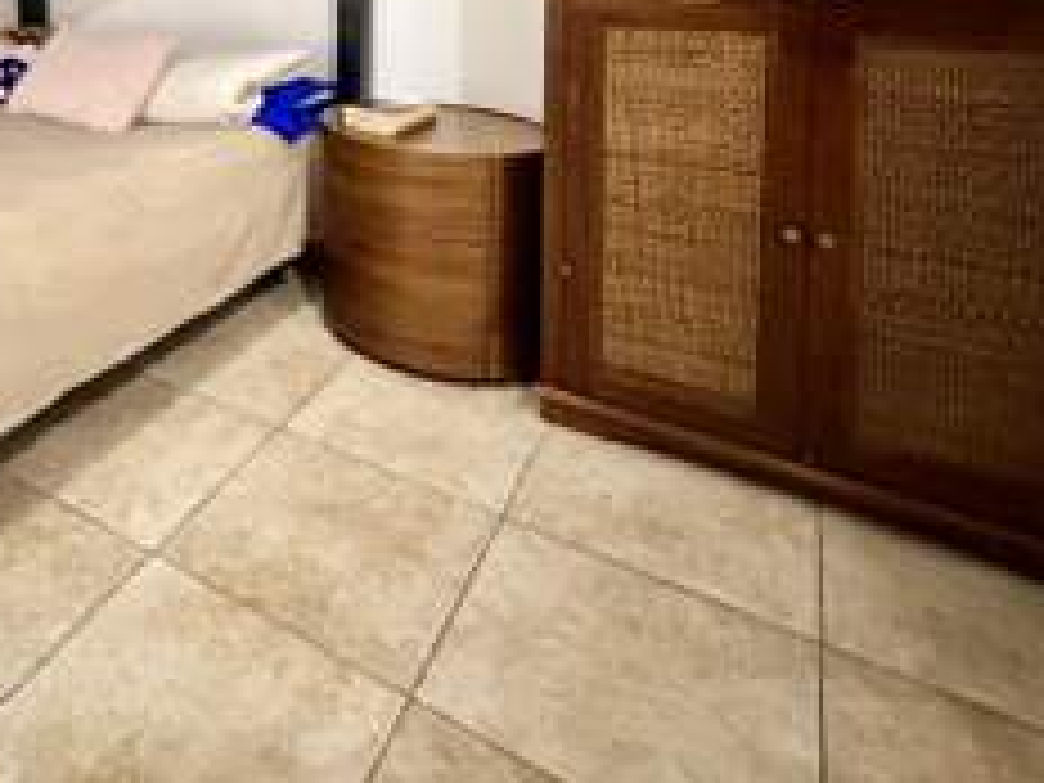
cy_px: -22
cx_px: 144
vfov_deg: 41.2
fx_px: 875
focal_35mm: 29
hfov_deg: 55.2
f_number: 2.2
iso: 1250
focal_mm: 2.22
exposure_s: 1/40
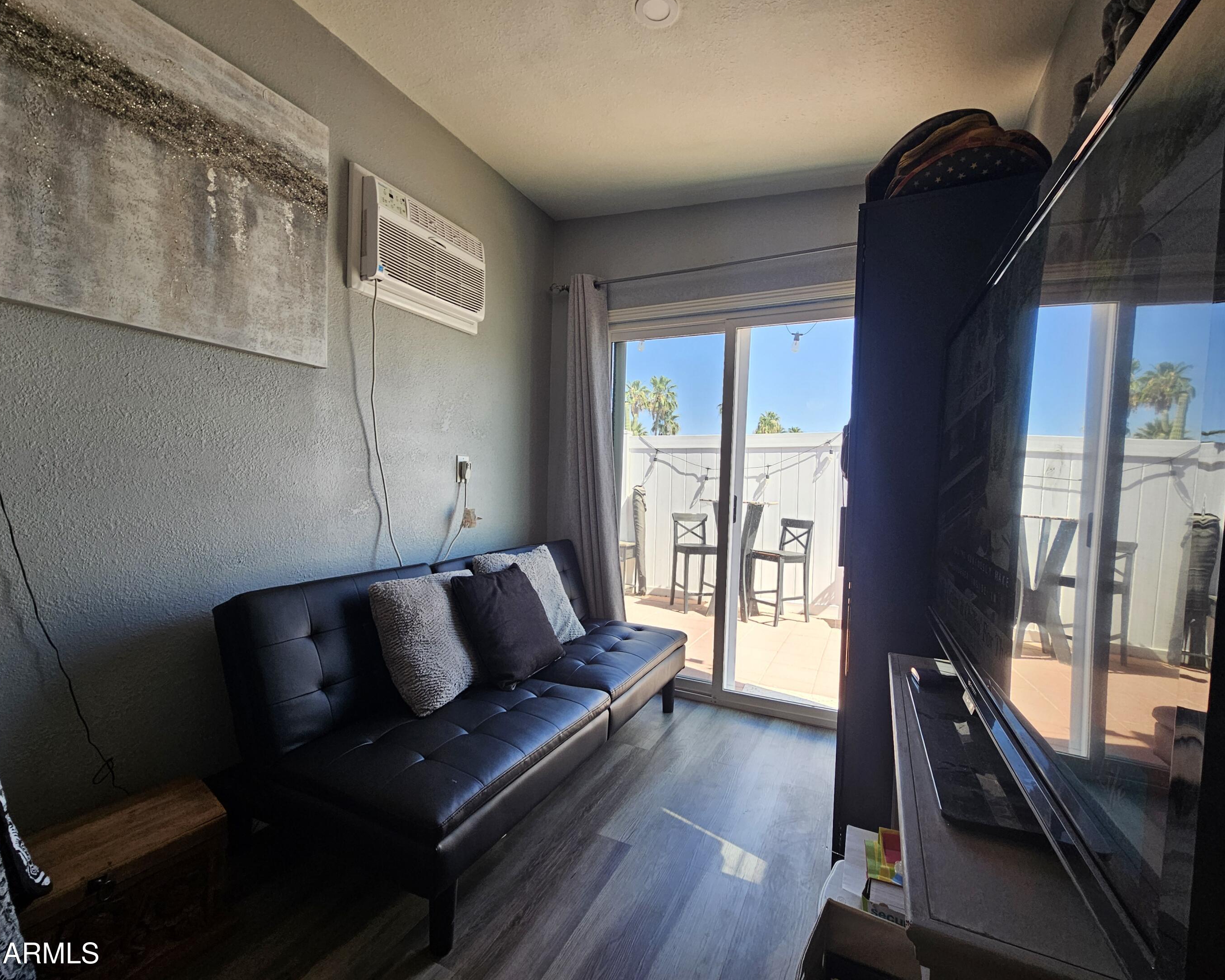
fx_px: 508
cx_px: 605
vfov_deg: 88.0
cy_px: 493
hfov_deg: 100.7
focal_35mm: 14
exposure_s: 1/120
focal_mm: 2.2
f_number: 2.2
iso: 64
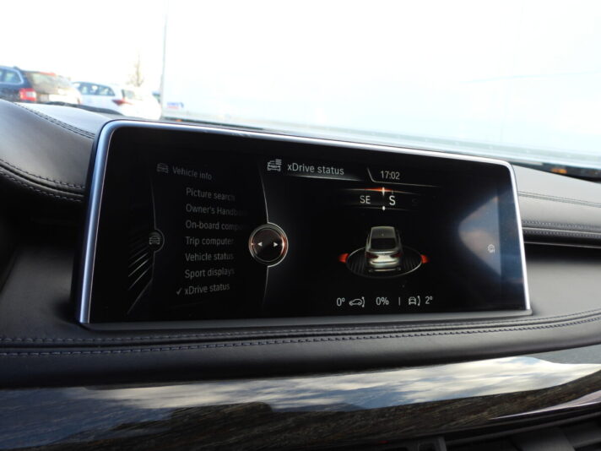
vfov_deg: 46.8
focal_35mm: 30
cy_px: 226
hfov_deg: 60.0
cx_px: 300
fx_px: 521
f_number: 3.2
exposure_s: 1/80
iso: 100
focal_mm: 5.4
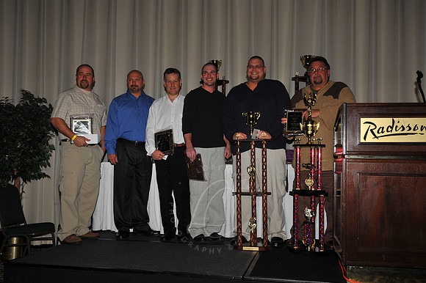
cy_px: 142
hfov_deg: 48.5
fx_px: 473
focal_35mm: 40
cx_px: 213
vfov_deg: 33.4
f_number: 8
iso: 250
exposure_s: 1/250
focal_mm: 40
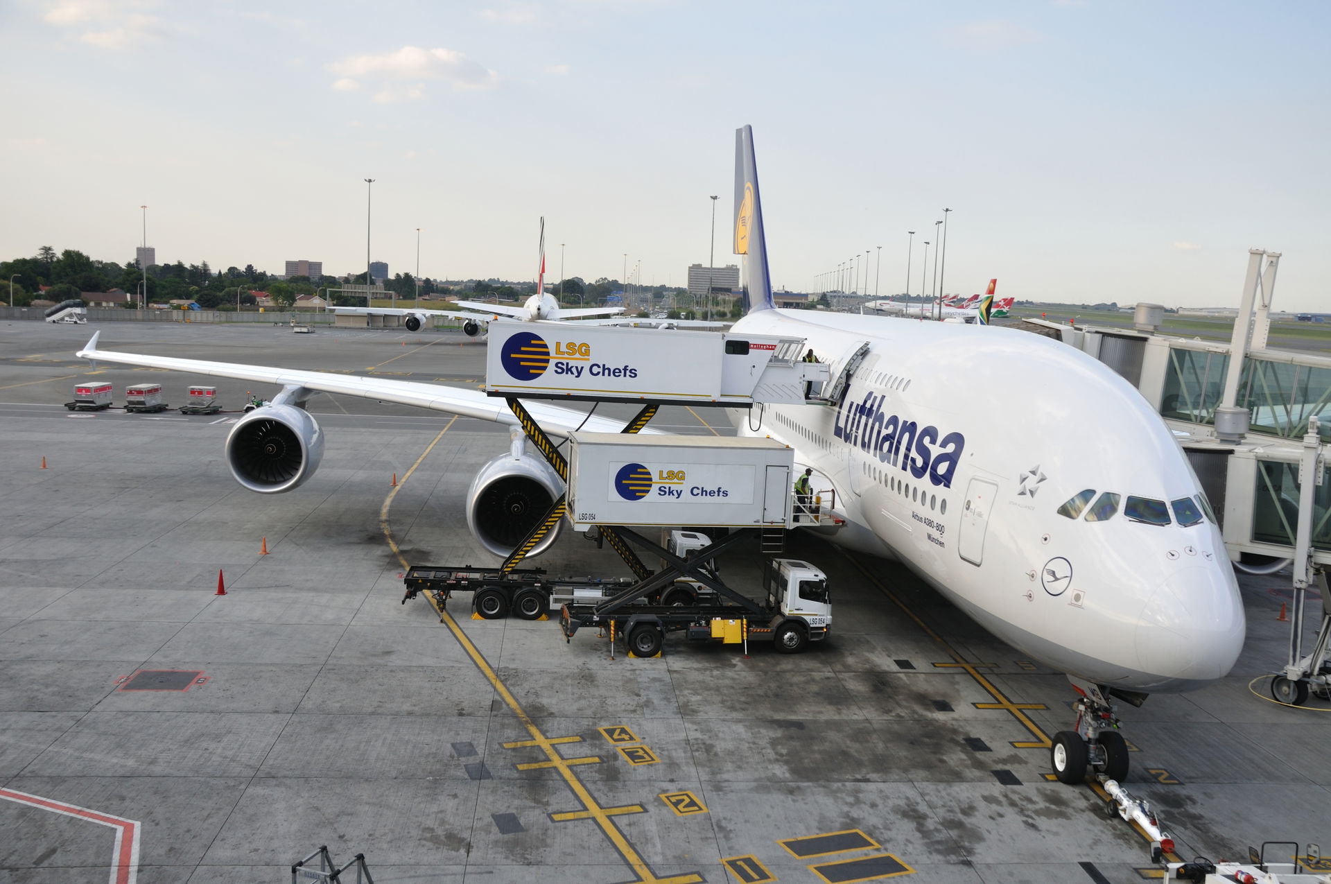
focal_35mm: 33
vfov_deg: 39.9
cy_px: 442
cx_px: 666
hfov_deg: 57.3
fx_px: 1219
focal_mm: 22
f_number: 7.1
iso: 200
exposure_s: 1/50
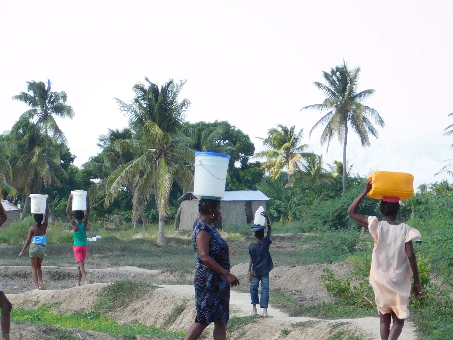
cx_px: 108
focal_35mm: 269
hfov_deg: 7.4
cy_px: 284
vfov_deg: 5.5
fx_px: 3520
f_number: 5.1
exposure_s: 1/250
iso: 125
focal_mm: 26.3
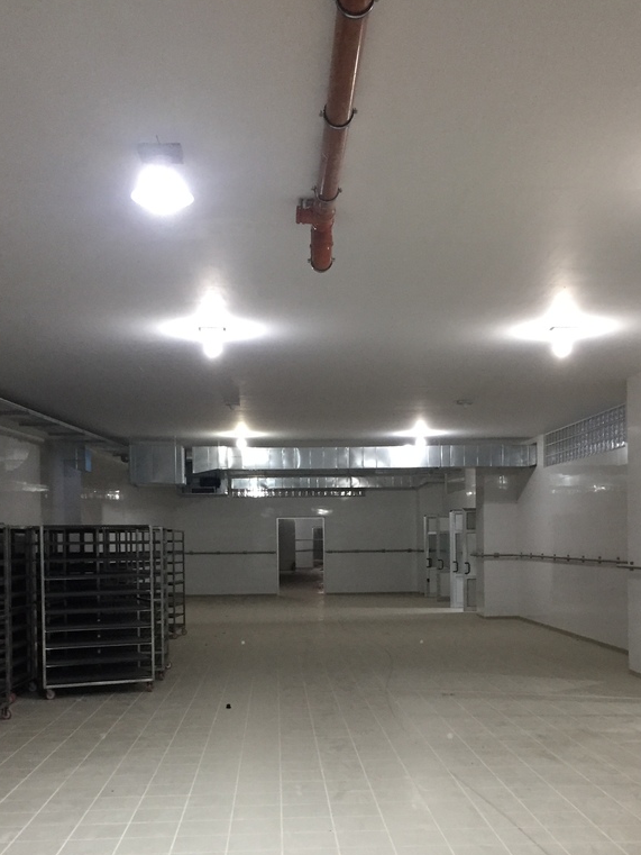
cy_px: 565
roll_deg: +0.6
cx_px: 320
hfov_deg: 36.8
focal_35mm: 39
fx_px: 963
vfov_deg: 47.1
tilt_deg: -0.3
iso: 200
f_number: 2.2
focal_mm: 4.15
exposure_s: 1/33
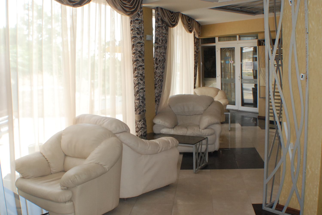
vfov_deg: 26.6
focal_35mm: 51
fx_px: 457
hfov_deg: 38.8
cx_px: 161
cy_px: 108
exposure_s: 1/200
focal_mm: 34
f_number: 9
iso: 1000
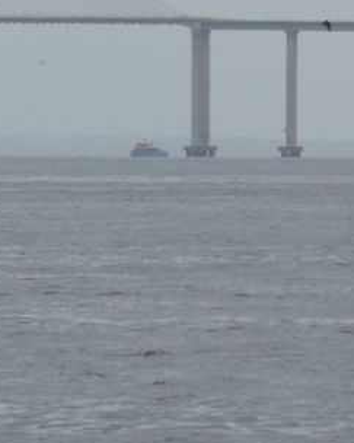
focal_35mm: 1231
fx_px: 16130
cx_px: -173
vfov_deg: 1.6
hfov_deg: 1.3
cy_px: 28
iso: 80
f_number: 6
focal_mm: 77.3
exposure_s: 1/400
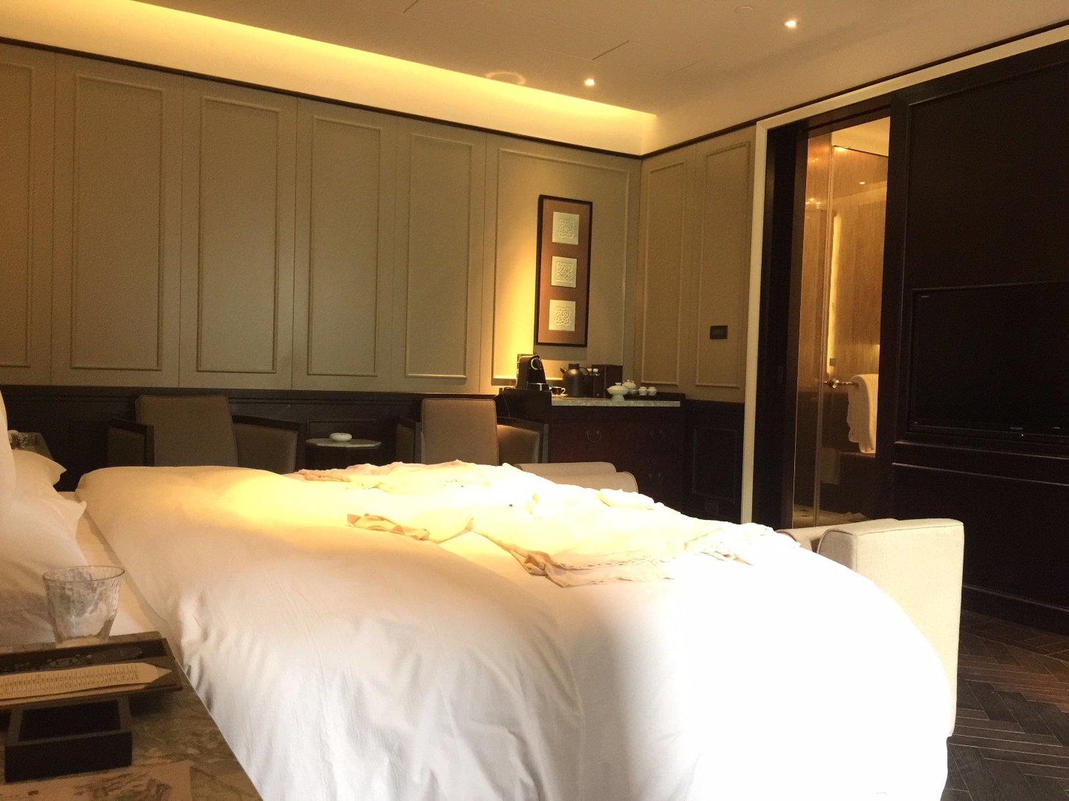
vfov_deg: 48.2
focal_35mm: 29
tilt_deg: -1.5
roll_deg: -2.5
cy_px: 400
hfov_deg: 61.7
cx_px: 534
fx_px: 896
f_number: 2.2
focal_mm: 4.15
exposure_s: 1/15
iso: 125
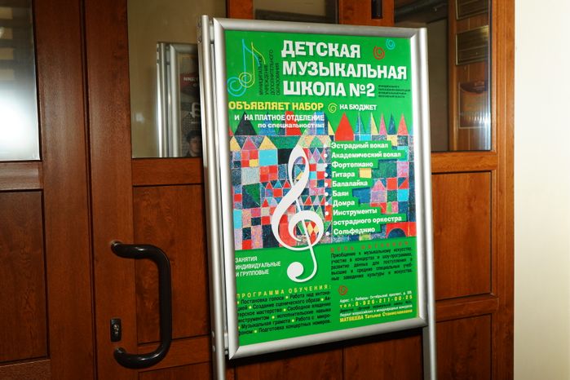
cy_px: 190
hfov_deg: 49.6
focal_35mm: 39
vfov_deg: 34.2
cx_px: 285
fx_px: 617
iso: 2000
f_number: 4
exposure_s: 1/125
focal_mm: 39
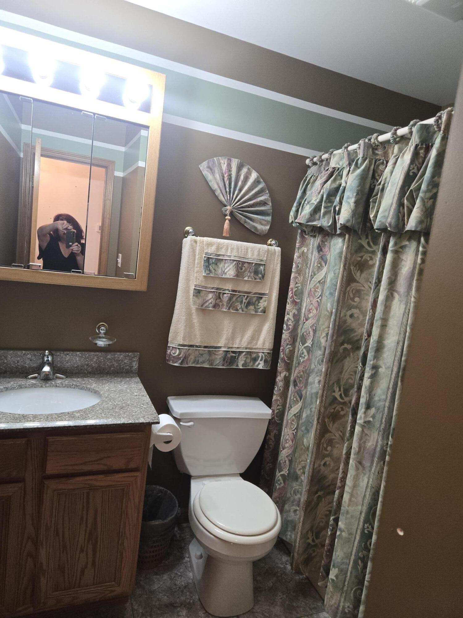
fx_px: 410
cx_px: 232
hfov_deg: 58.9
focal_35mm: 23
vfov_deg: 73.9
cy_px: 309
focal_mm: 5.4
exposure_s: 1/120
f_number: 1.8
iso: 320
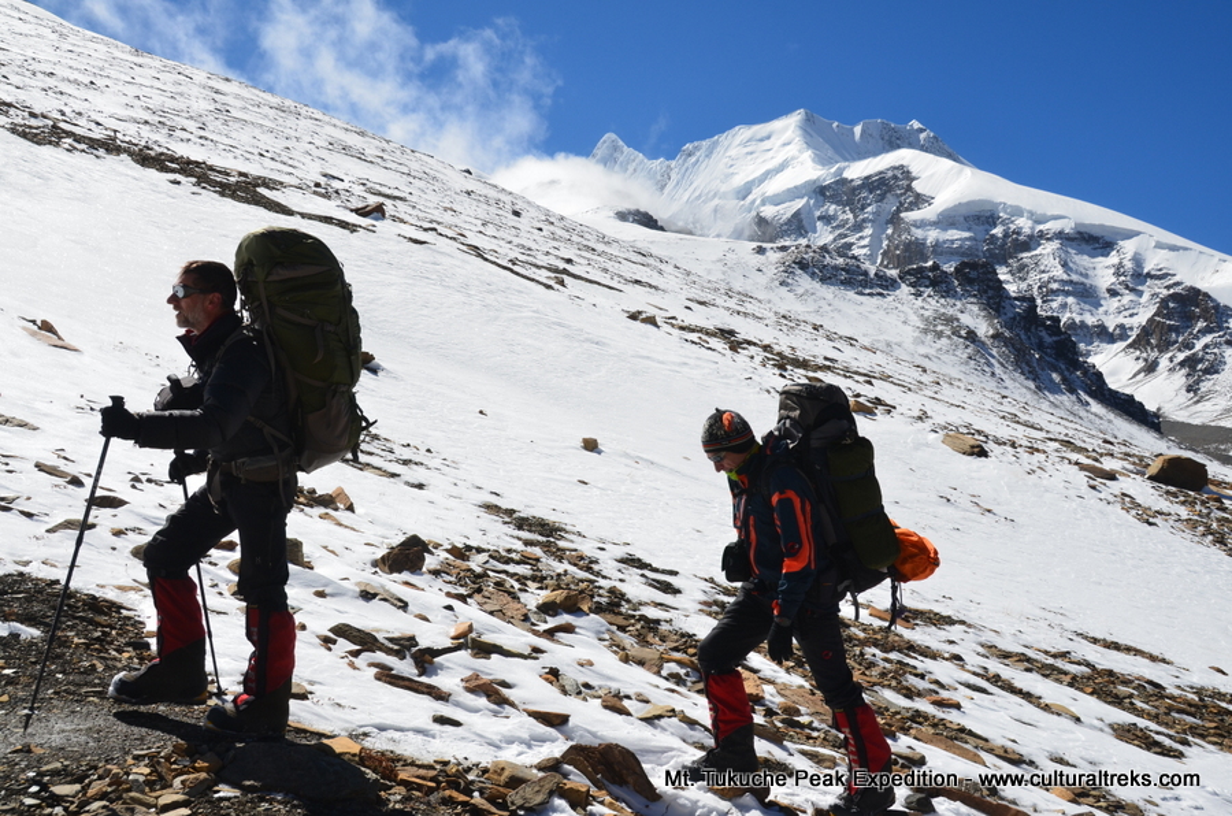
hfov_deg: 53.2
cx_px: 616
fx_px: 1229
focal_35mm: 36
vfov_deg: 36.7
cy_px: 408
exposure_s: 1/500
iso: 200
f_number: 11
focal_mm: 24
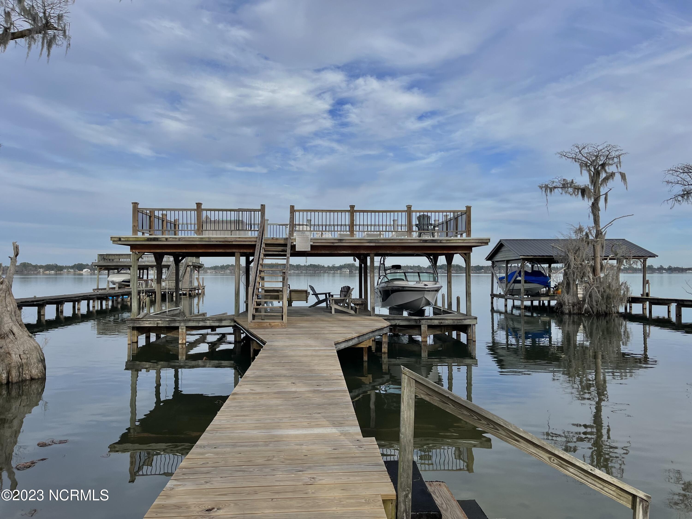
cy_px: 260
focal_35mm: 26
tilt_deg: +0.7
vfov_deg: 53.1
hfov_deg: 67.3
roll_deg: +0.1
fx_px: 520
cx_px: 346
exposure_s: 1/3521
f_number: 1.6
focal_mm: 5.1
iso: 50
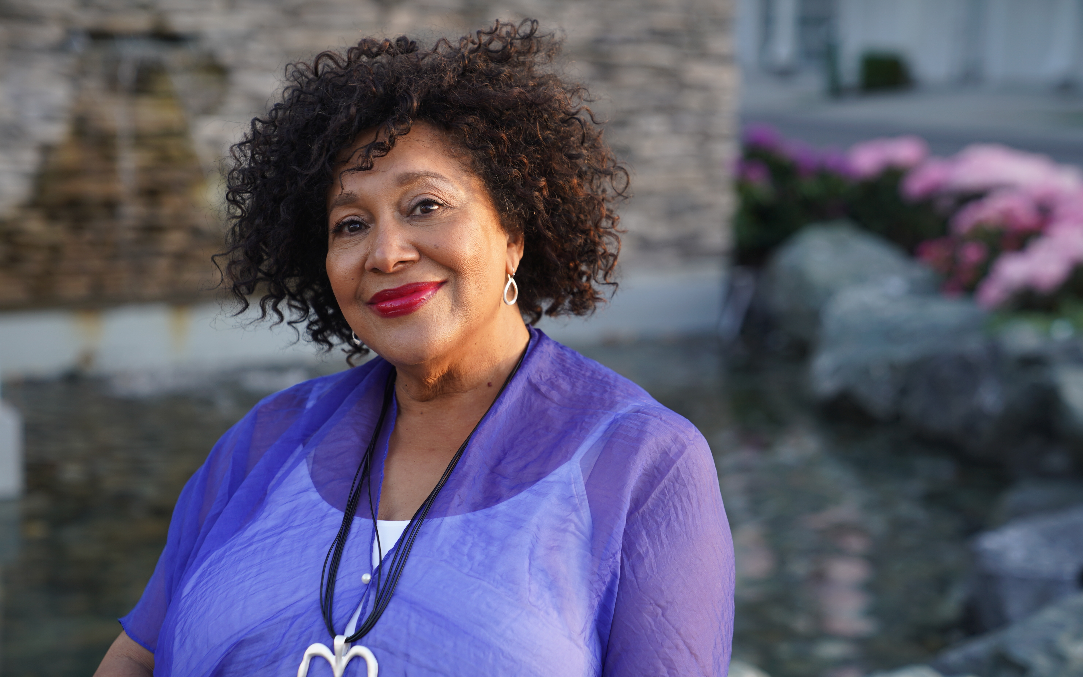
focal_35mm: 72
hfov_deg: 28.6
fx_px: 2125
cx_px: 546
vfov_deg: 18.1
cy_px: 334
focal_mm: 70
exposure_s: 1/125
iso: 160
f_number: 3.2
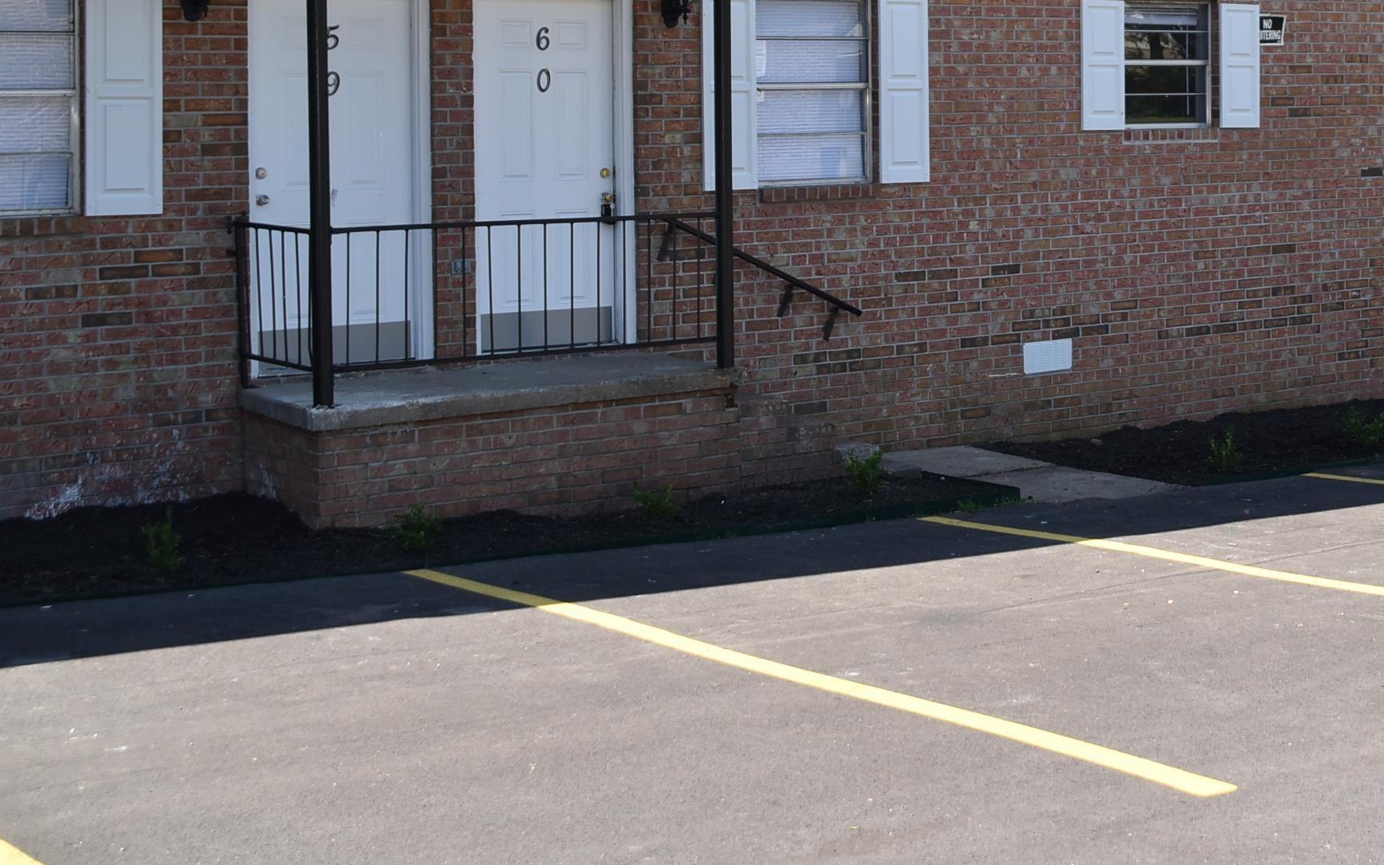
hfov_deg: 33.9
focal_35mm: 58
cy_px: 121
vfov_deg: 21.9
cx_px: 1130
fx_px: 2188
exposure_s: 1/160
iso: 100
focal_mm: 22
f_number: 6.3
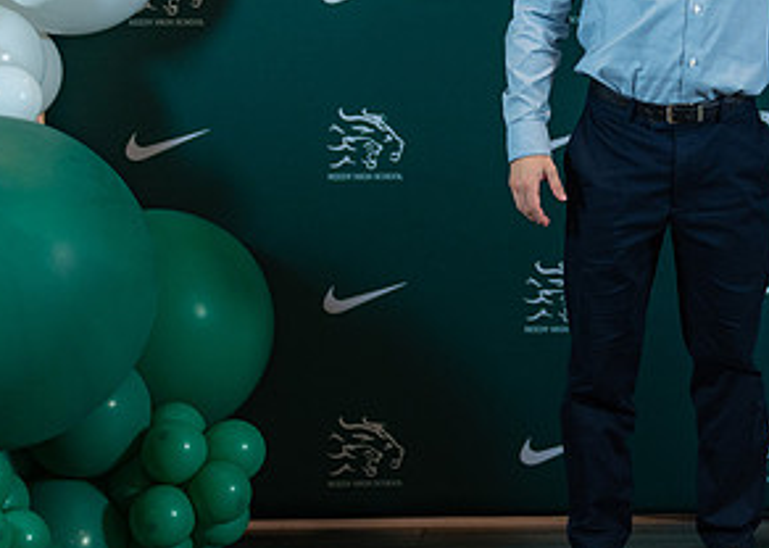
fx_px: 2357
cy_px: 99
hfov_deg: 18.1
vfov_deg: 13.2
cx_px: 770
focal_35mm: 108
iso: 640
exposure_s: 1/320
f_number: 1.2
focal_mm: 50
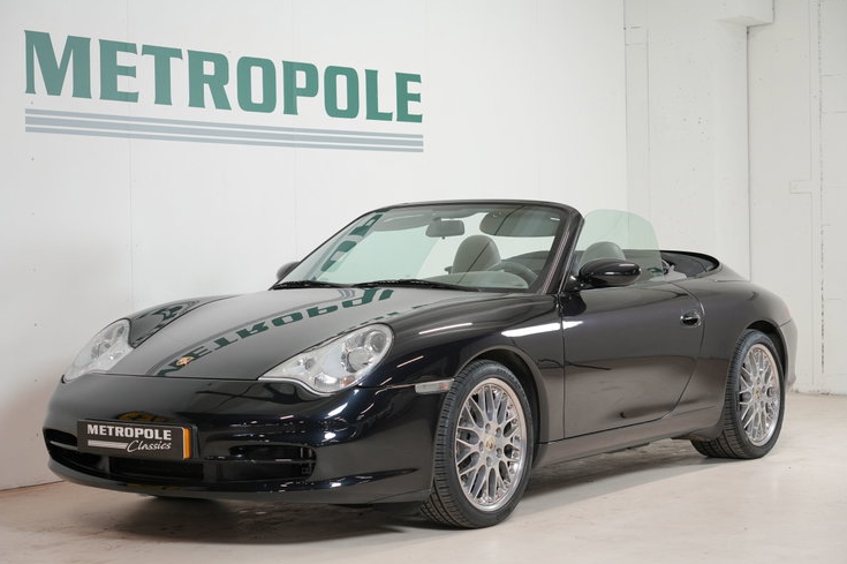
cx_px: 413
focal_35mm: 69
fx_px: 1622
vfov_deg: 19.7
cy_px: 281
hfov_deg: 29.3
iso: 400
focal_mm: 44
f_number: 3.2
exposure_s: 1/40
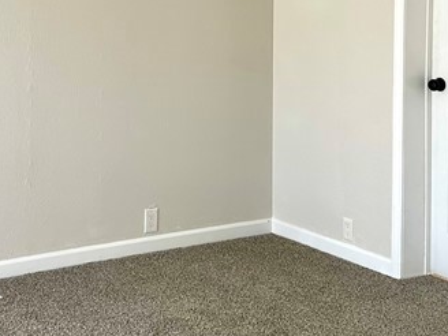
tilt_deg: -2.2
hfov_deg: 25.8
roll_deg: -0.8
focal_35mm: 75
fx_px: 971
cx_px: 148
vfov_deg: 19.1
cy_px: -1
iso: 80
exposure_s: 1/406
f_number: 1.78
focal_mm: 6.86
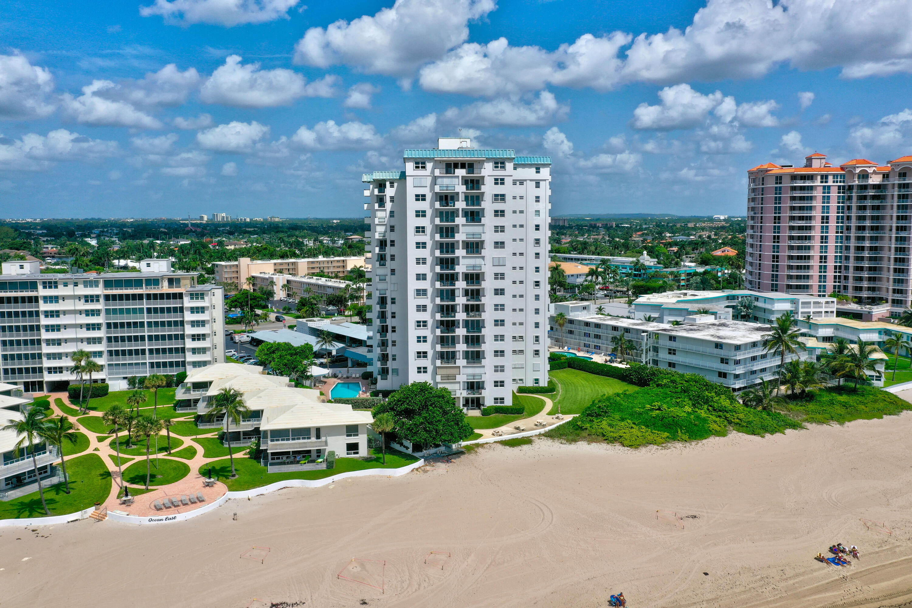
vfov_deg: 46.4
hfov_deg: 65.5
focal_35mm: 28
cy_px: 304
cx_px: 456
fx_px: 709
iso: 100
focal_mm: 10.3
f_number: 7.1
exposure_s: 1/1250
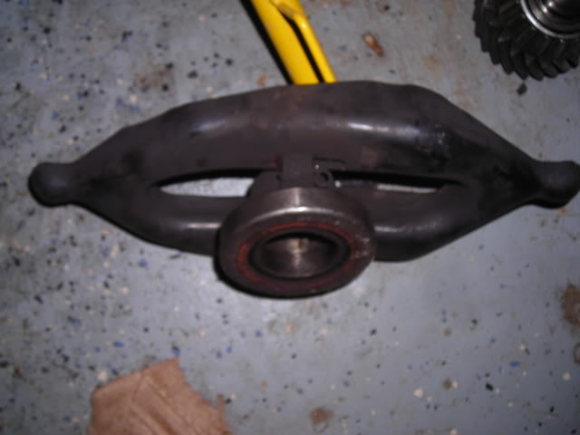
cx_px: 290
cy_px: 218
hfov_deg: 45.8
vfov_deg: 35.1
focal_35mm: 41
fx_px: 687
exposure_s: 1/60.1
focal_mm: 6.8
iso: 50
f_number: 6.6
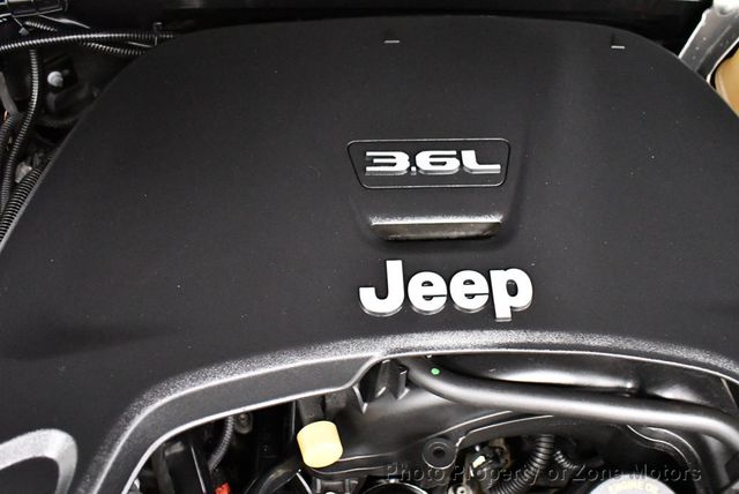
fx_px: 740
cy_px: 247
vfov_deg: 36.9
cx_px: 370
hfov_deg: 53.1
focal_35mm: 36
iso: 9000
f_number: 3.5
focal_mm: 18
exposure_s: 1/60
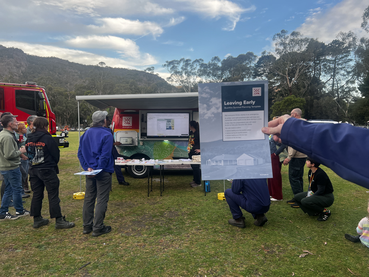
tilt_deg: -4.7
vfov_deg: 53.1
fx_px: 277
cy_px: 138
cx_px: 184
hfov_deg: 67.3
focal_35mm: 26
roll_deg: -0.1
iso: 50
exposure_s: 1/309
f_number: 1.5
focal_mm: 5.7
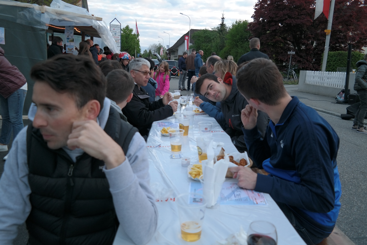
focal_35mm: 27
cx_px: 184
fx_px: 275
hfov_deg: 67.4
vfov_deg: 47.9
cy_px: 122
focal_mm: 18
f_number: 3.5
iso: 200
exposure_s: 1/60
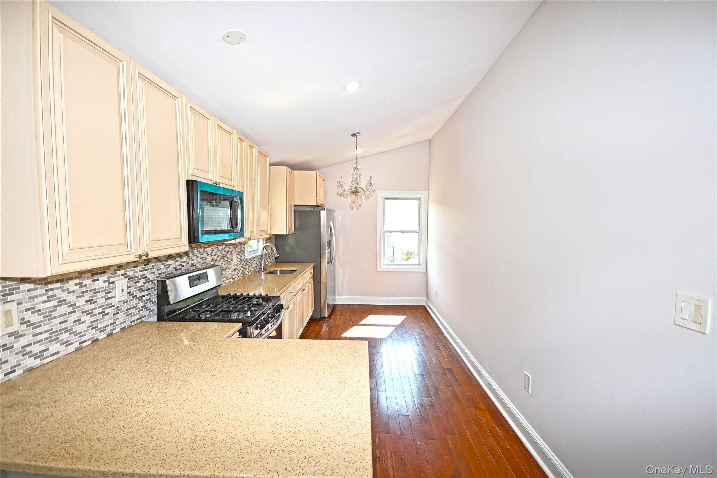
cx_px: 358
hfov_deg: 100.4
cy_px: 239
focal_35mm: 15
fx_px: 299
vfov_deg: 77.3
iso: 200
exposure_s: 1/80
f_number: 4.5
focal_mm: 10
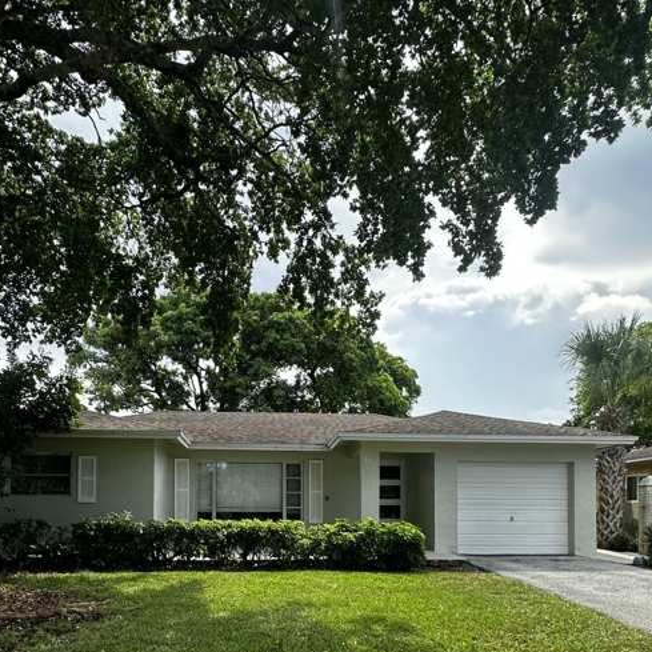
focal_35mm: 27
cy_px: 497
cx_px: 313
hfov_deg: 59.1
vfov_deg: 55.9
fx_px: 575
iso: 40
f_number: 2.2
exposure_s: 1/428
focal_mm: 2.22
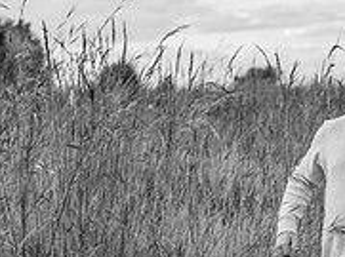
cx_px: 311
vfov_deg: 8.2
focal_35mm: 179
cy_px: 272
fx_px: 1780
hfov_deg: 11.0
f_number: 3.5
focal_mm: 58
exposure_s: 1/400
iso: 250
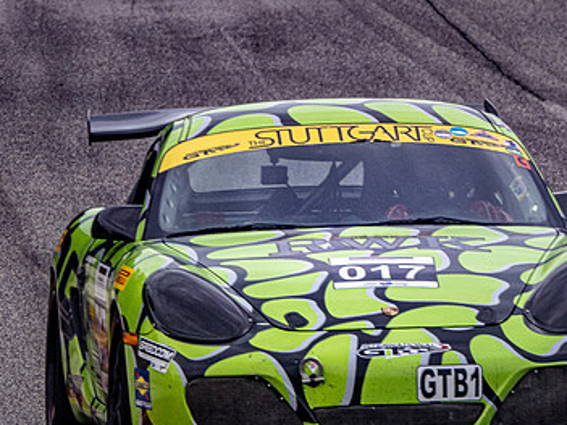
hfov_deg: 1.4
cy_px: 253
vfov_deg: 1.1
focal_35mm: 1389
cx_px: 431
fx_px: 22744
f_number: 10
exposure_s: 1/400
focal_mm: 420
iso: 400
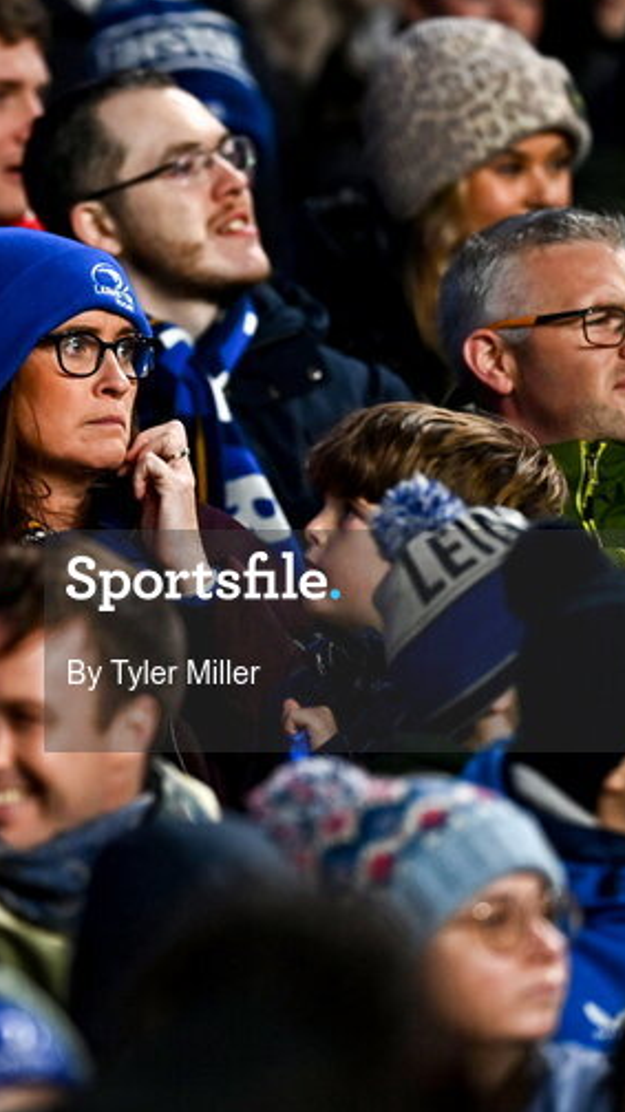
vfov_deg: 2.5
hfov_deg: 1.4
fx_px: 25136
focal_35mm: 852
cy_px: 438
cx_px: 155
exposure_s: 1/640
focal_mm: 400
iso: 800
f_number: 2.8
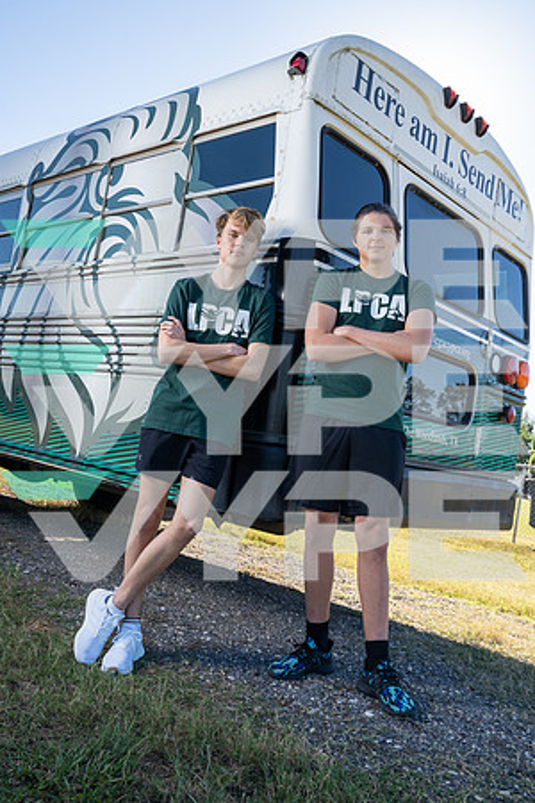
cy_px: 402
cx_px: 268
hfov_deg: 41.1
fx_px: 713
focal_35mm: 32
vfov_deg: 58.7
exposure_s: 1/250
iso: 320
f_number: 8
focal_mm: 32
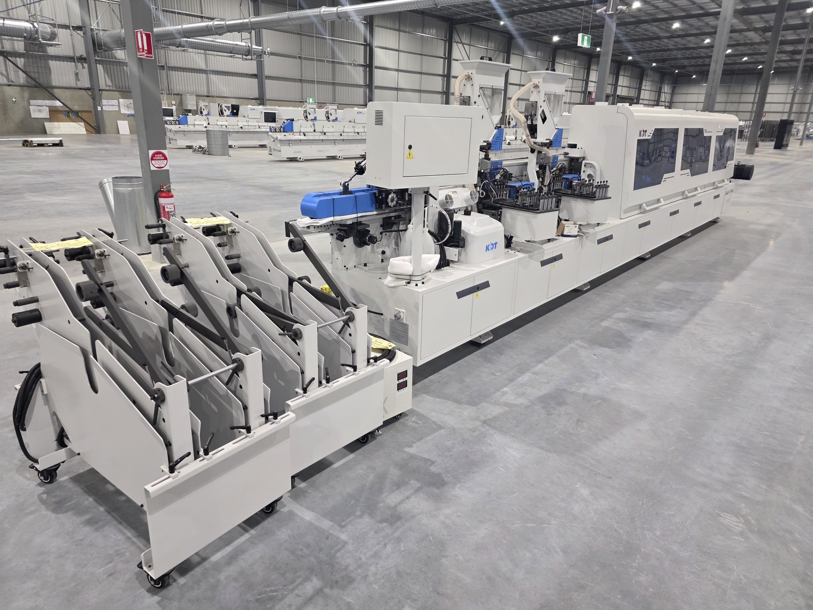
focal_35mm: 23
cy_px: 305
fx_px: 540
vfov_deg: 58.9
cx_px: 406
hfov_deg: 73.9
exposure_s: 1/100
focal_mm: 6.3
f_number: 1.7
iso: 500
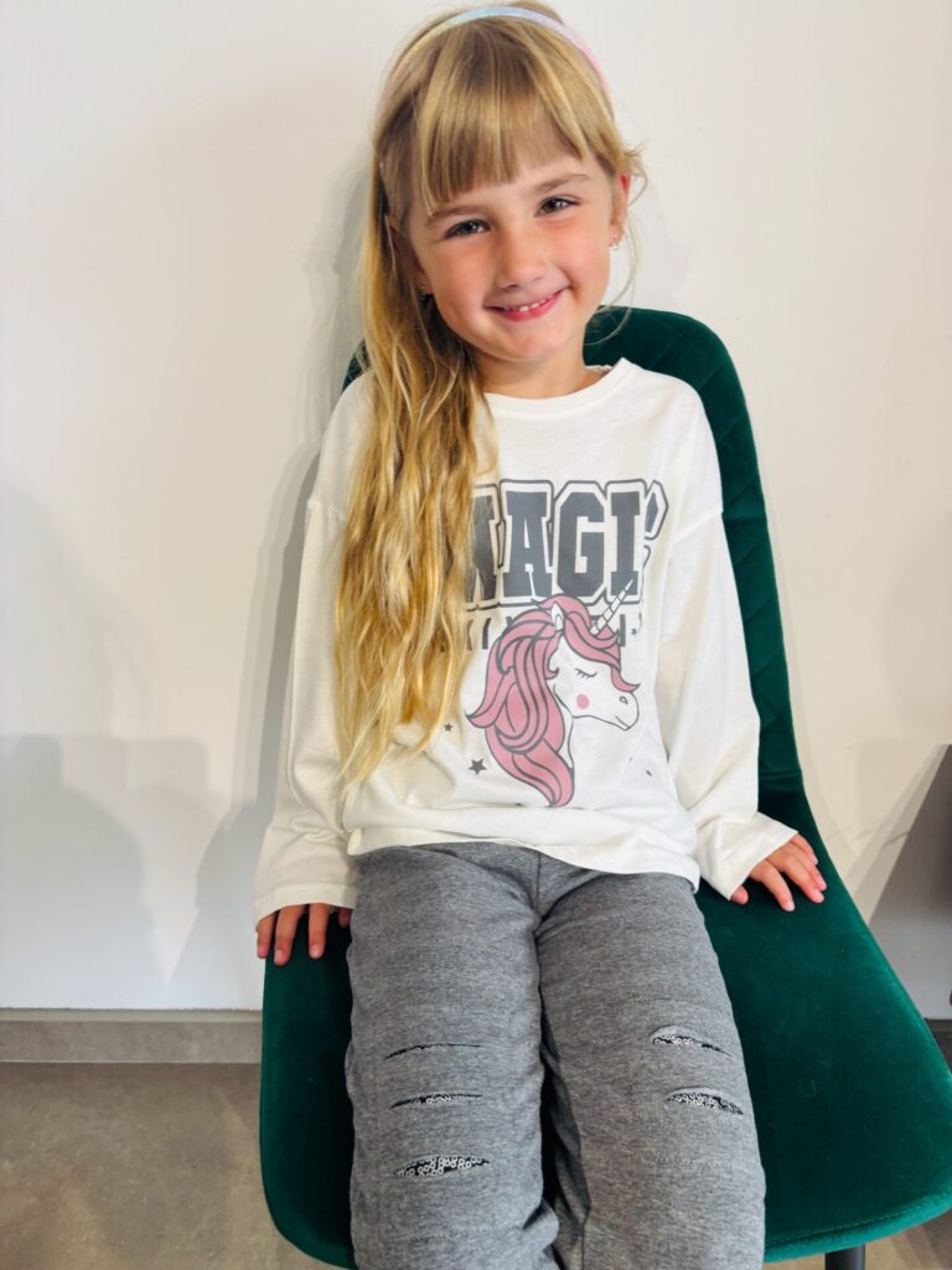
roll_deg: -0.8
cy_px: 635
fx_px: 953
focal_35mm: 26
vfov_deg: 67.3
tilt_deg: -25.7
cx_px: 476
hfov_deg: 53.1
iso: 100
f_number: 1.6
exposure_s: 1/50
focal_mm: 5.96
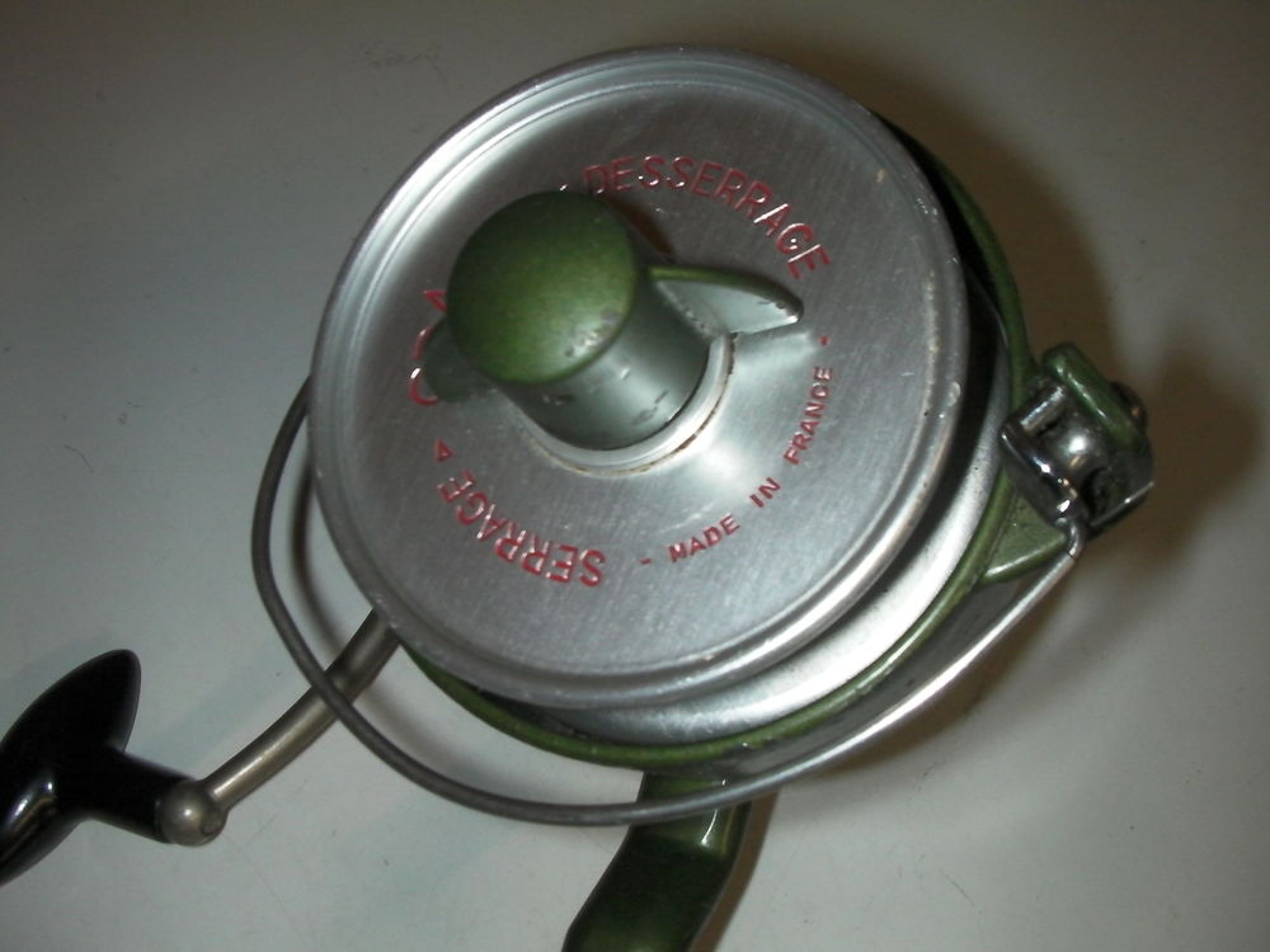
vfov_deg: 37.7
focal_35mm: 38
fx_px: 1394
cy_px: 476
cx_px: 635
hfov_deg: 49.0
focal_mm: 6.3
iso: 200
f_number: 5.6
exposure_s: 1/30
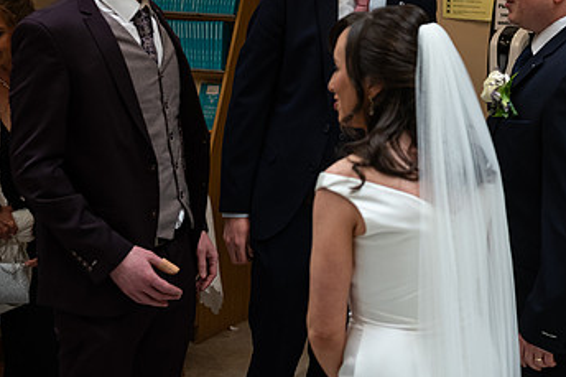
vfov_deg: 16.7
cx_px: 357
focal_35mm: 81
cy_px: 93
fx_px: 1273
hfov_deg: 25.0
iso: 800
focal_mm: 48
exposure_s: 1/160
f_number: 3.5
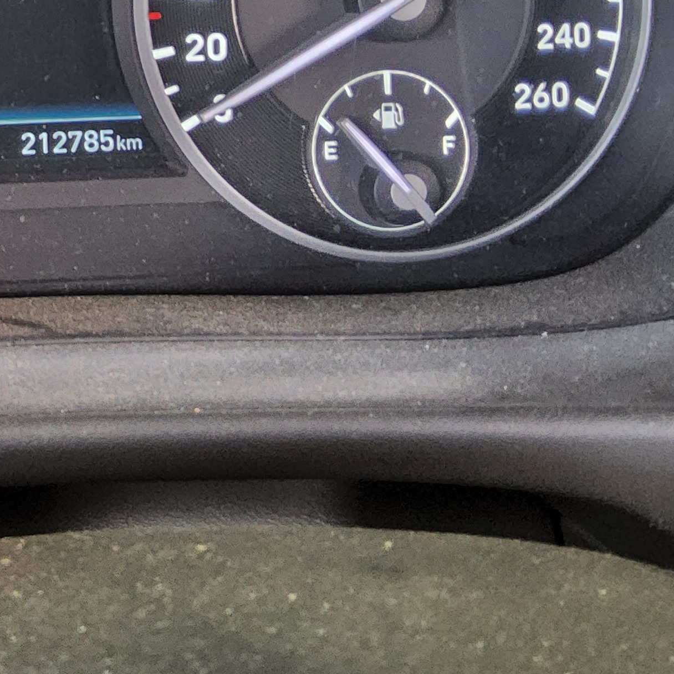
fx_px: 1652
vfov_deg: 22.1
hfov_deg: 21.3
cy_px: -16
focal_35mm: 75
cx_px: -155
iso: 500
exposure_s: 1/30
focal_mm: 3.08
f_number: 2
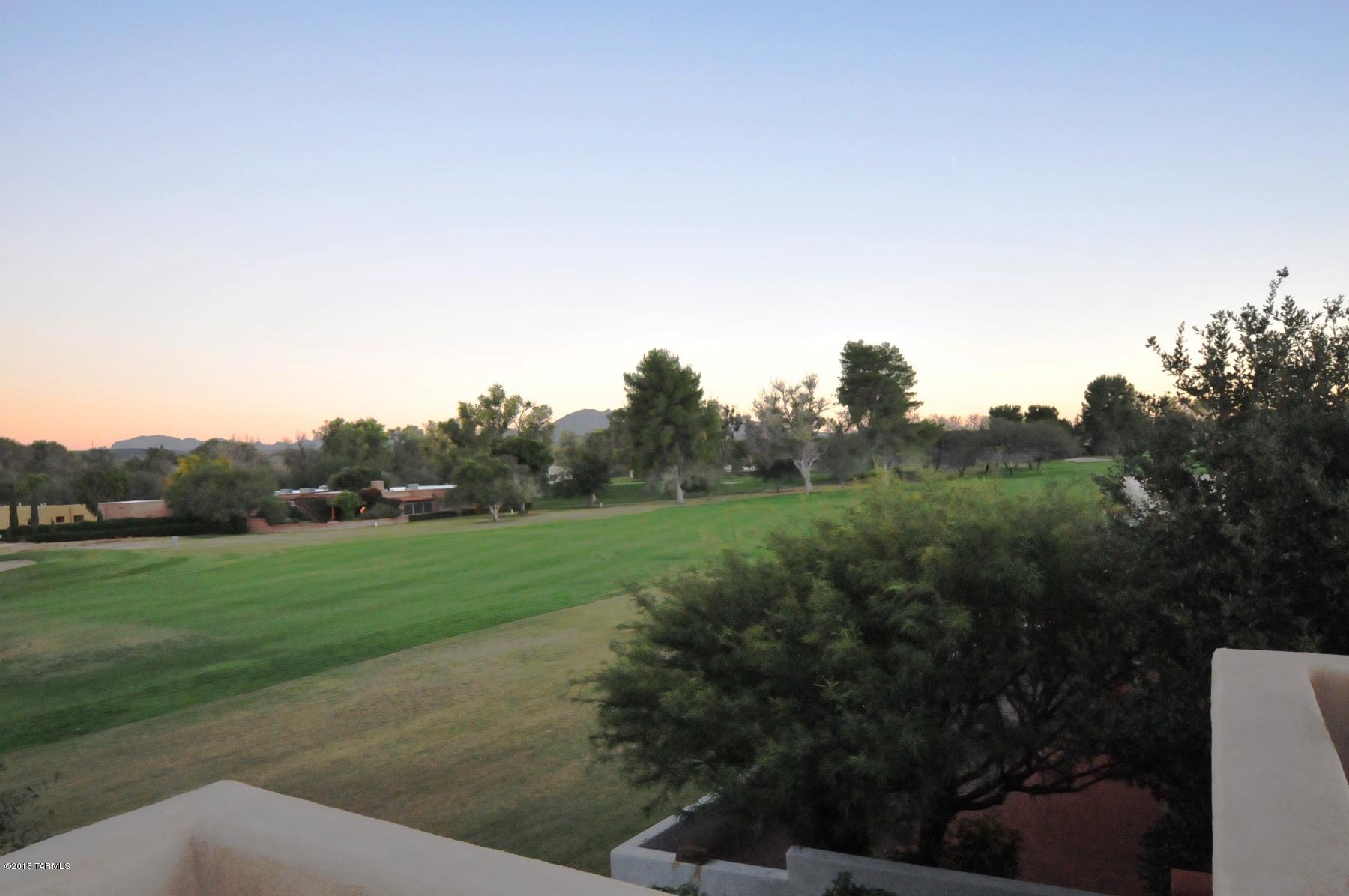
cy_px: 448
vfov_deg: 53.0
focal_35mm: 24
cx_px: 674
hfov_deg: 73.8
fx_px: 898
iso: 2800
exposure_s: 1/500
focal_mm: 16
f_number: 4
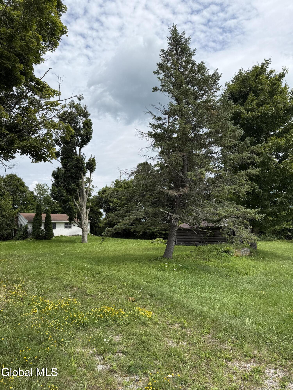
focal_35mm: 24
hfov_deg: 56.8
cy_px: 195
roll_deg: +1.0
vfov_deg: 71.6
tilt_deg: +10.8
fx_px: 271
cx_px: 146
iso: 80
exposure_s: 1/5714
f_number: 1.78
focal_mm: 6.76
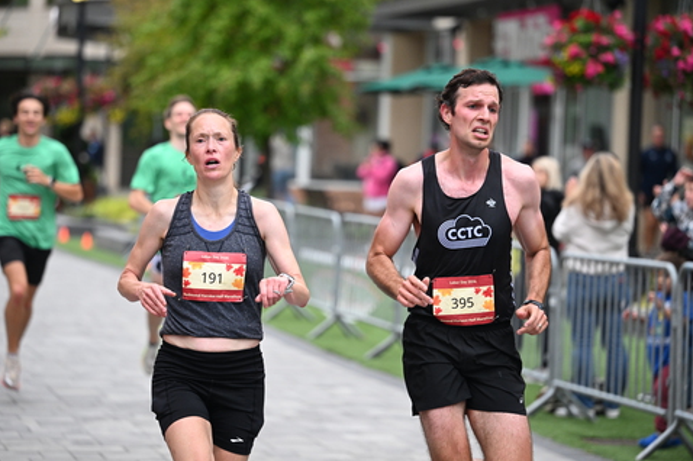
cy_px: 199
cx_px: 323
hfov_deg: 14.3
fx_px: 2770
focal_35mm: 144
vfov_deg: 9.5
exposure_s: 1/1250
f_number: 2.8
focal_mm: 125
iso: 1600
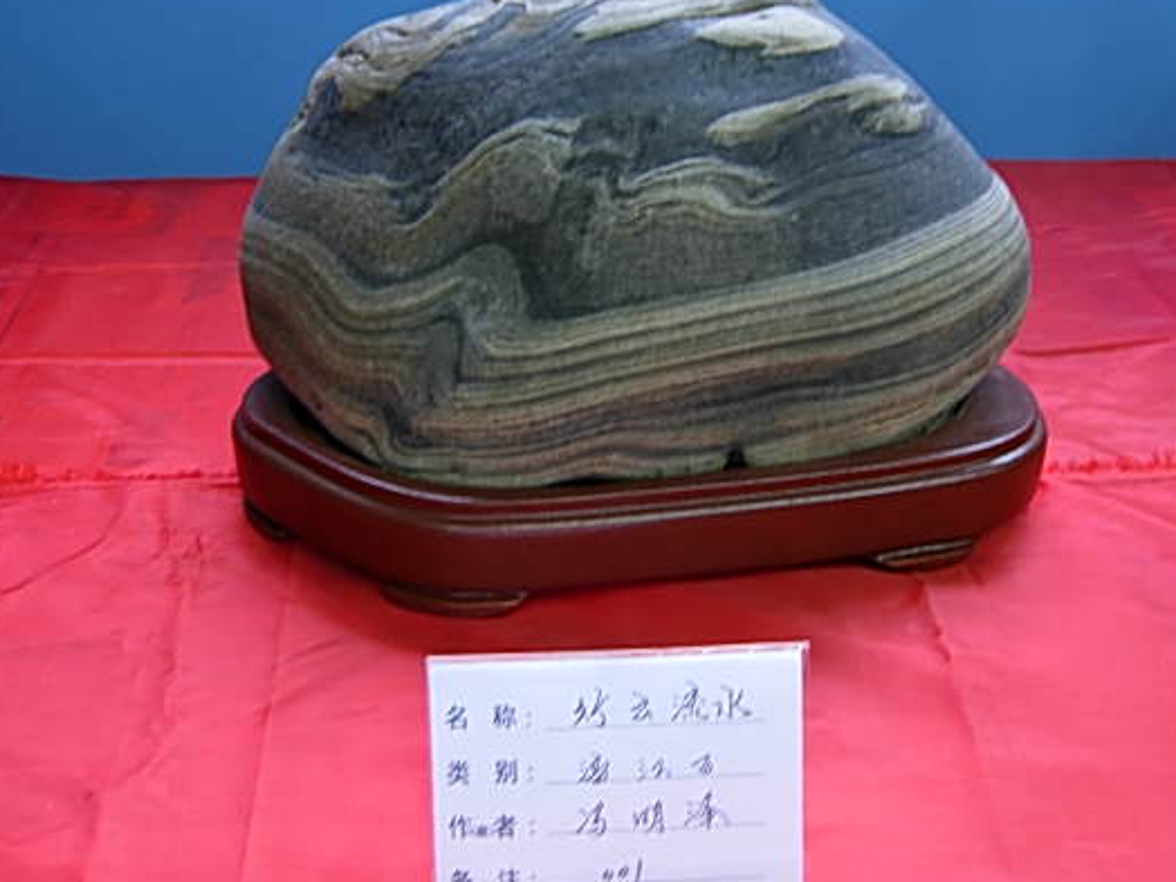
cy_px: 366
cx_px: 631
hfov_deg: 42.9
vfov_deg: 32.8
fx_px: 1495
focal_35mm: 44
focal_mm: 7.5
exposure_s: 1/6.5
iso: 50
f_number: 2.7
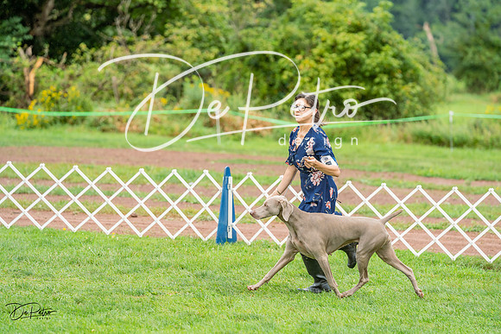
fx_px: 2408
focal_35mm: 173
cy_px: 167
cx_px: 250
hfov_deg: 11.9
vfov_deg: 7.9
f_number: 4
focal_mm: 173
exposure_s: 1/1250
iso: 640
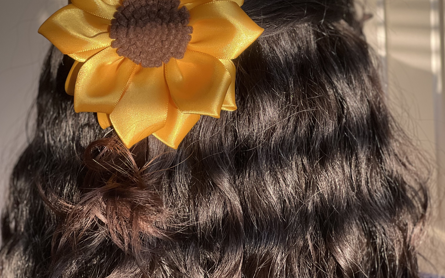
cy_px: 46
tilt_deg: -12.6
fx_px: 1322
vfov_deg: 12.0
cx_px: 222
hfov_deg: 19.1
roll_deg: +3.3
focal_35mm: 109
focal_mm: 9
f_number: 2.8
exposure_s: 1/121
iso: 80
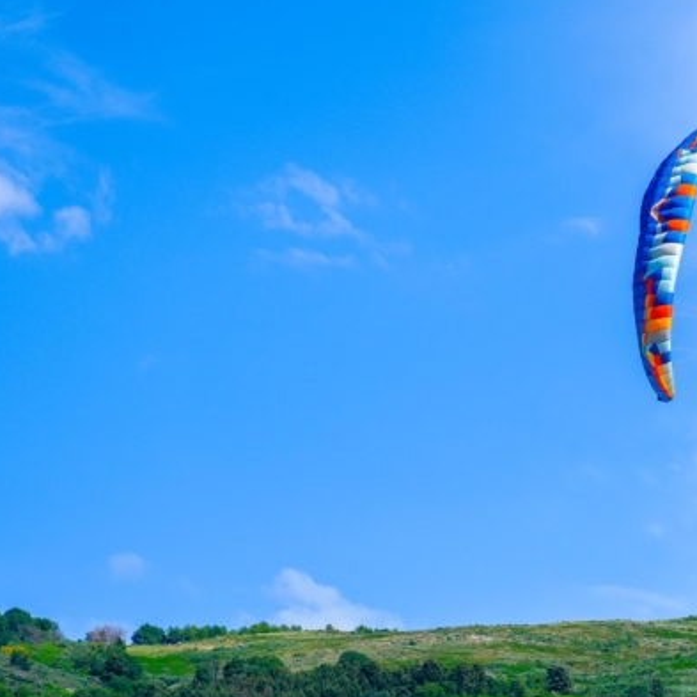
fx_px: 5331
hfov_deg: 7.4
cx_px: 819
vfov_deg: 7.5
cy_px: 389
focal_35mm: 234
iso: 100
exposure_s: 1/1250
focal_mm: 105
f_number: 5
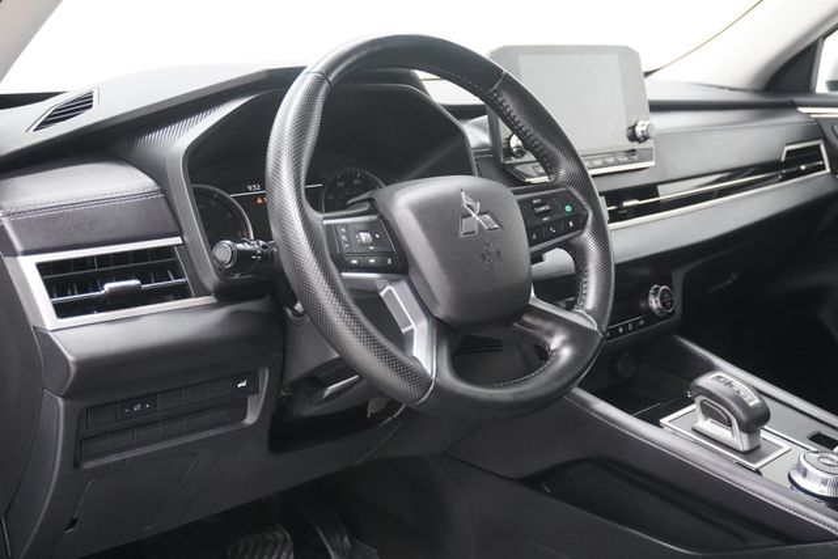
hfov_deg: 48.4
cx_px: 419
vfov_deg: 33.4
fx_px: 931
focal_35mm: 40
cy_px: 280
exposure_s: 1/160
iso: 5000
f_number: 4.5
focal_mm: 27
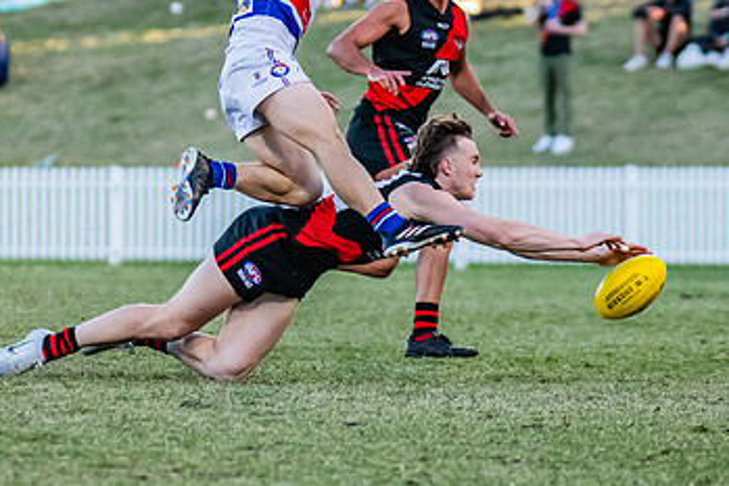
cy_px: 239
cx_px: 293
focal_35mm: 599
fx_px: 12134
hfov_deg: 3.4
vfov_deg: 2.3
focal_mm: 195
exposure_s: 1/1600
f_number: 4
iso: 1250
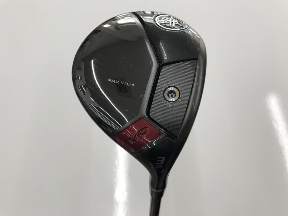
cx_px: 144
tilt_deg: -62.4
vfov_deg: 49.7
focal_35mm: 28
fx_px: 233
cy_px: 108
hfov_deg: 63.4
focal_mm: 3.99
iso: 32
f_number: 1.8
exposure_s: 1/120
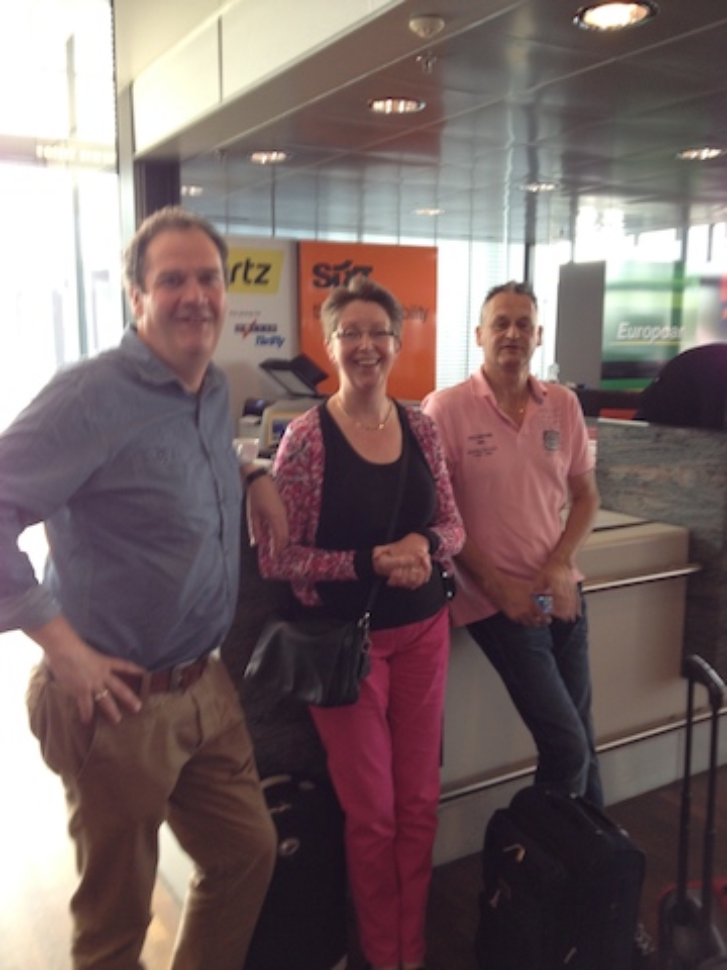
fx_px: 980
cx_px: 364
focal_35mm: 35
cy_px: 485
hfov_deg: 40.7
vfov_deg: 52.6
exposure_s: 1/24
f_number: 2.4
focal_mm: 4.28
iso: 50
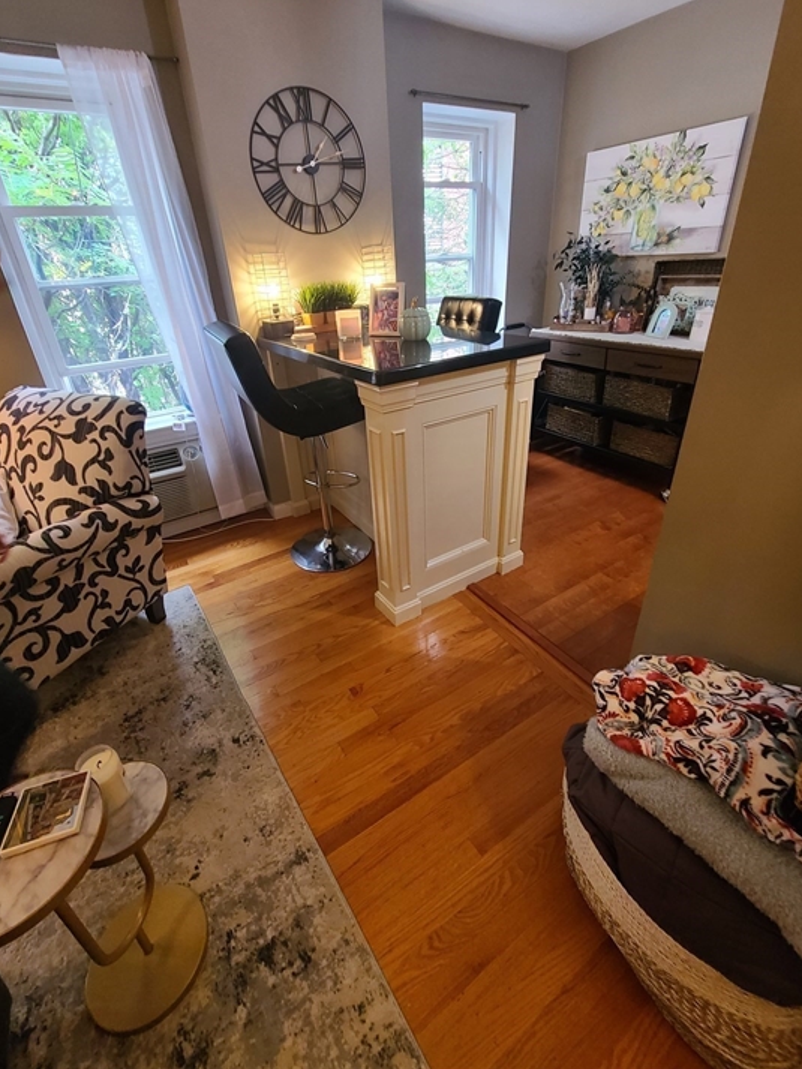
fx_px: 432
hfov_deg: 85.7
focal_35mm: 14
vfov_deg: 101.9
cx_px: 390
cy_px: 495
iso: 320
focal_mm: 2.2
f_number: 2.2
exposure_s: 1/40
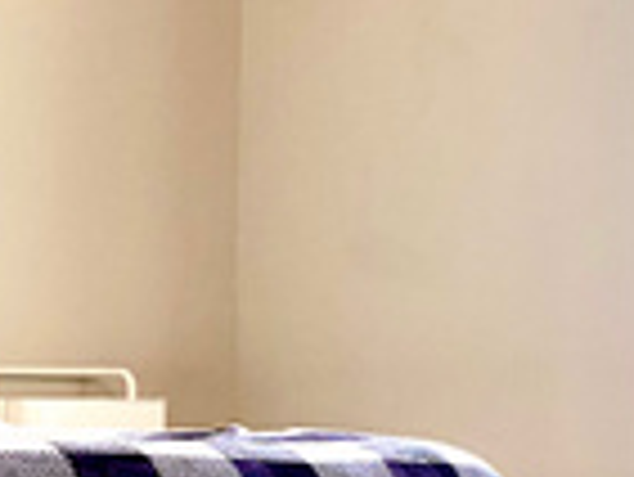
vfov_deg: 12.4
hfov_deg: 16.3
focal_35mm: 118
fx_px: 2163
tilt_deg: -6.0
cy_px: 531
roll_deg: -0.6
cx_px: 4
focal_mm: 4.25
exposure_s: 1/60
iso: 125
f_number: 1.8
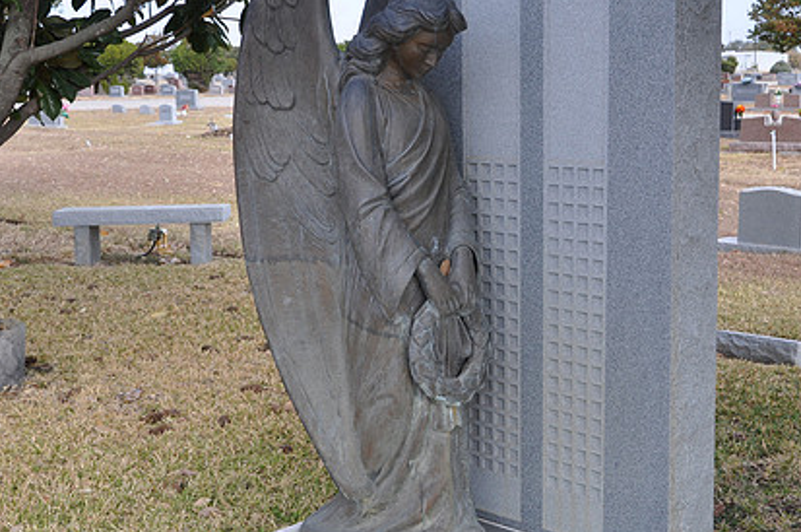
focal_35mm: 53
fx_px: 1171
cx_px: 407
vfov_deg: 25.6
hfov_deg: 37.8
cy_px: 261
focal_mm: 25
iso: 200
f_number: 5.6
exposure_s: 1/125
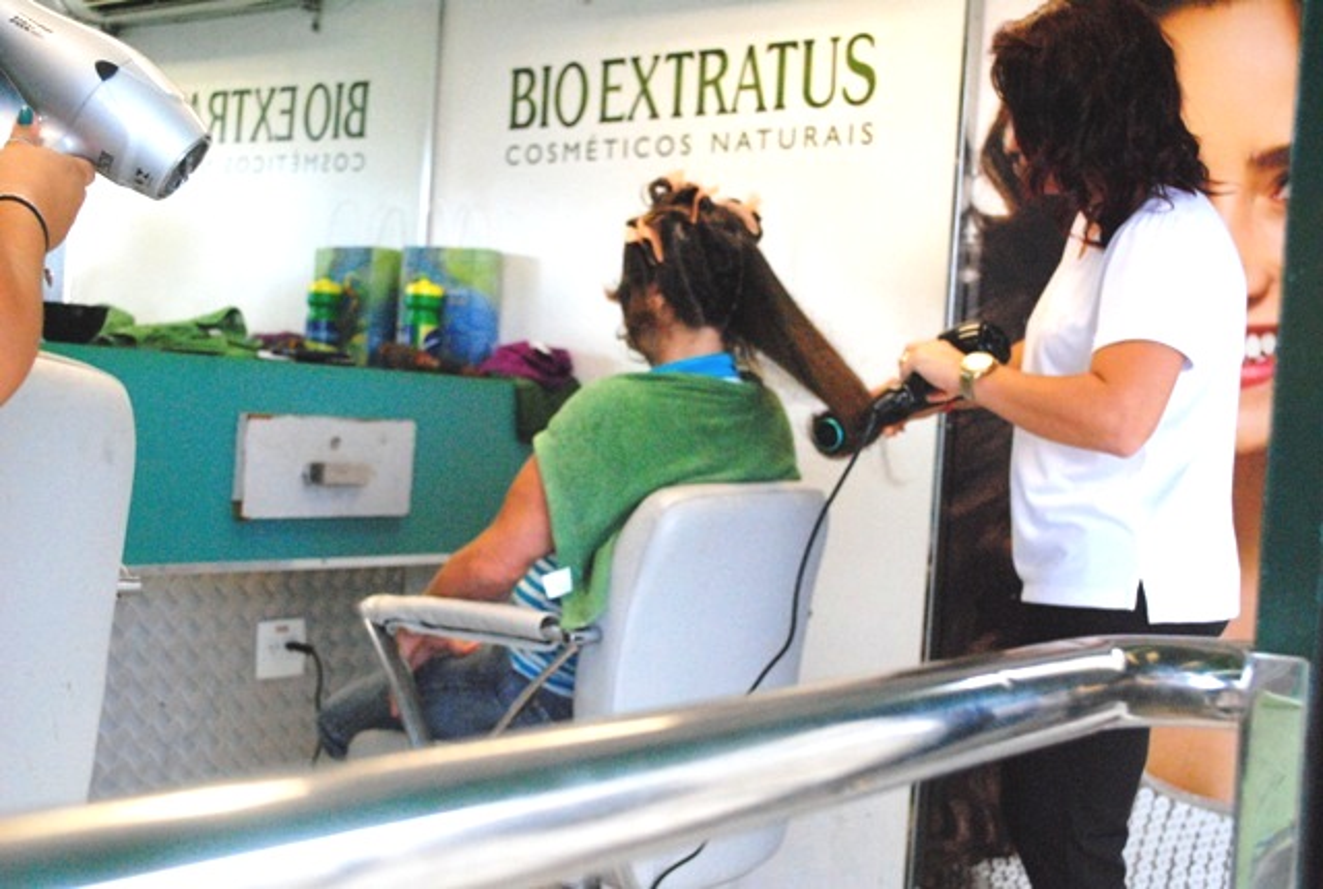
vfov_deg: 28.2
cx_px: 662
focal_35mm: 48
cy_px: 444
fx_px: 1768
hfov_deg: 41.0
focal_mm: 32
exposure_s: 1/320
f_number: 4.8
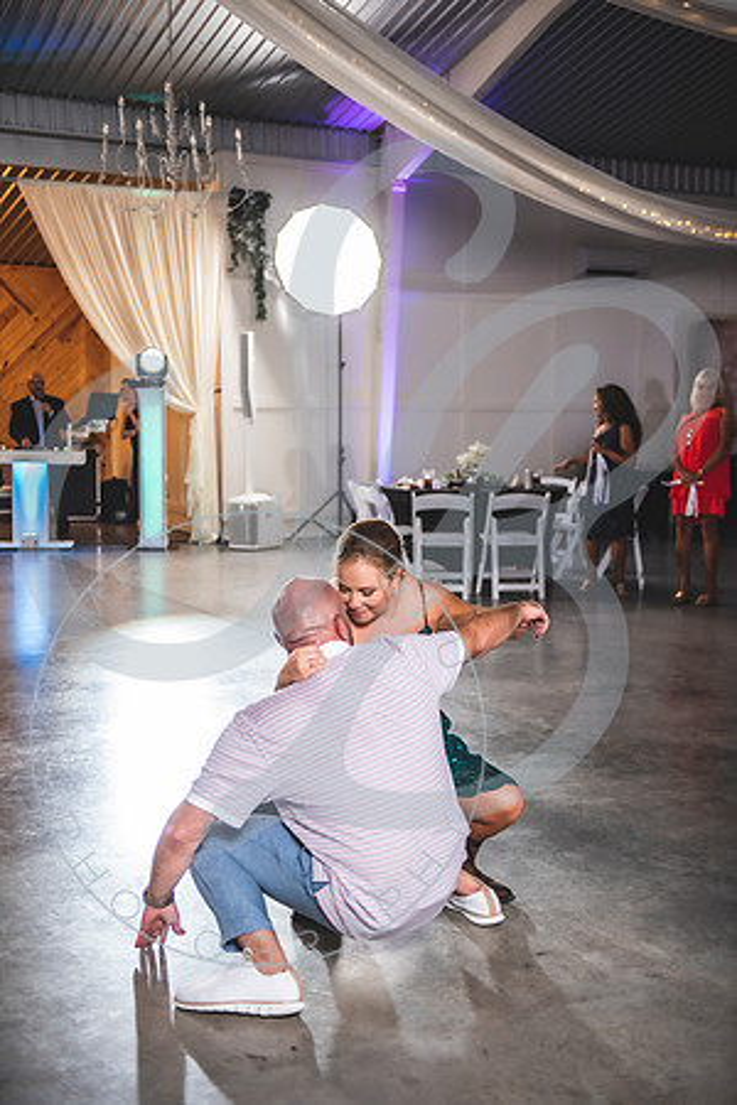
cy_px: 552
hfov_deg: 28.1
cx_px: 368
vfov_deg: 41.1
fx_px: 1474
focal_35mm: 48
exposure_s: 1/125
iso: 1000
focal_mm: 48
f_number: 2.8
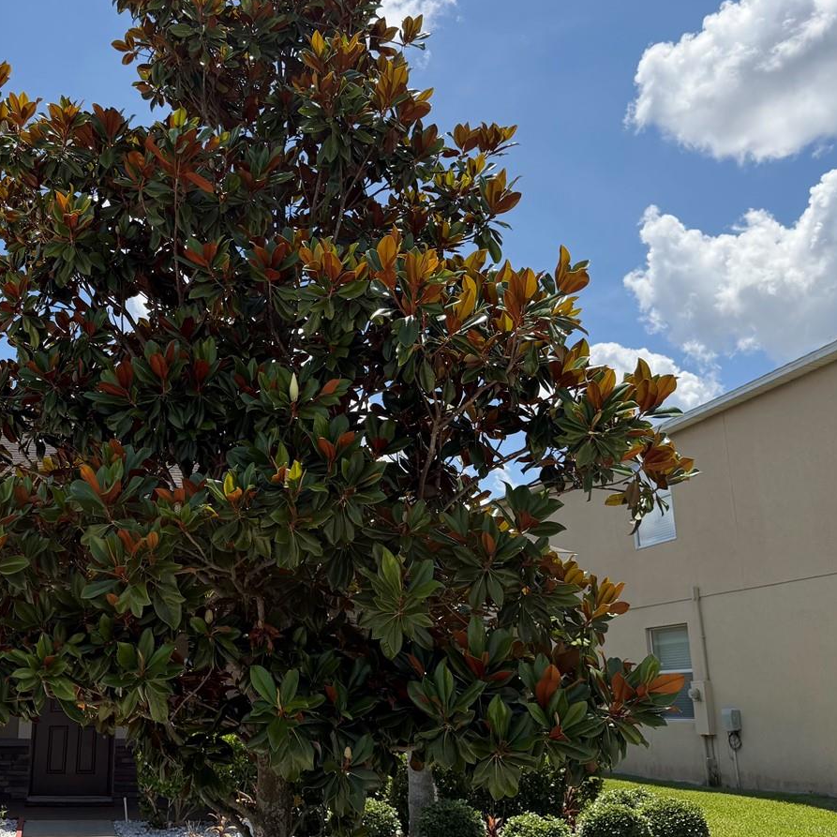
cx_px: 219
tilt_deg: +15.0
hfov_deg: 42.6
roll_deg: -0.5
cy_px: 410
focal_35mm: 38
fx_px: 1040
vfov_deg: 43.9
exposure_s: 1/6173
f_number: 1.78
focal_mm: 6.76
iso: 100
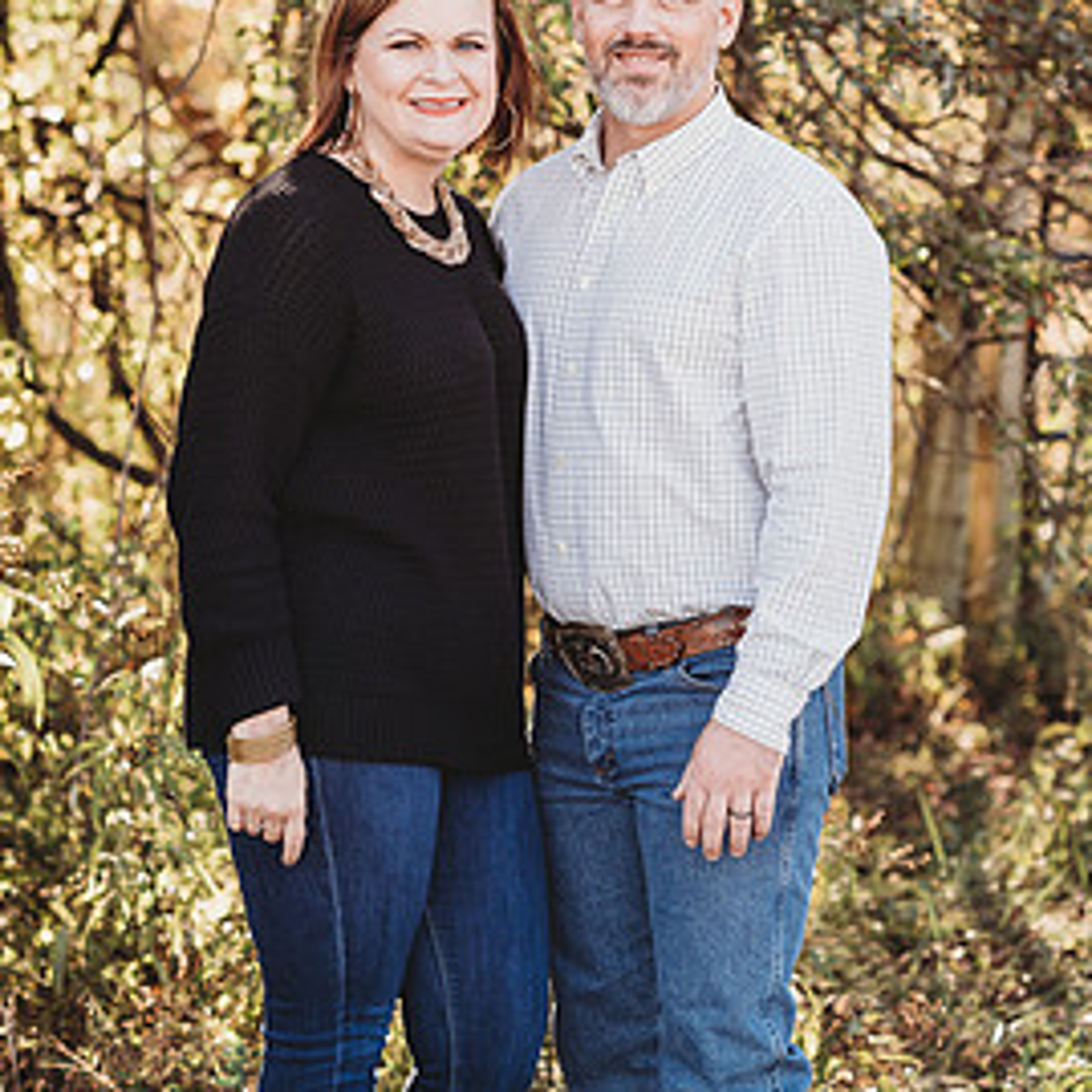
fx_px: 4319
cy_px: 483
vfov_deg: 14.4
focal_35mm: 121
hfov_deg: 14.4
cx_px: 548
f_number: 2.8
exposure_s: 1/250
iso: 160
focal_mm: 85
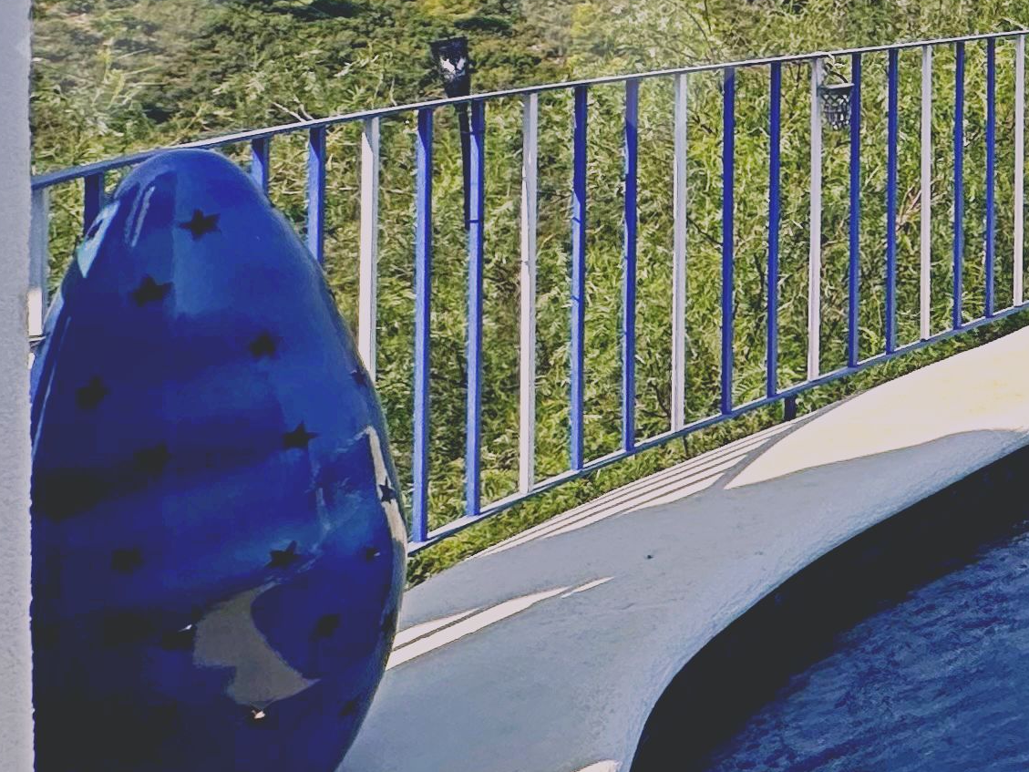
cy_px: -94
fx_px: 1486
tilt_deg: +0.6
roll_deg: +0.1
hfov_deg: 23.1
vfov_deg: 26.6
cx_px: 1796
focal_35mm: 50
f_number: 2.2
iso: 50
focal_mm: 2.22
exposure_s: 1/2451
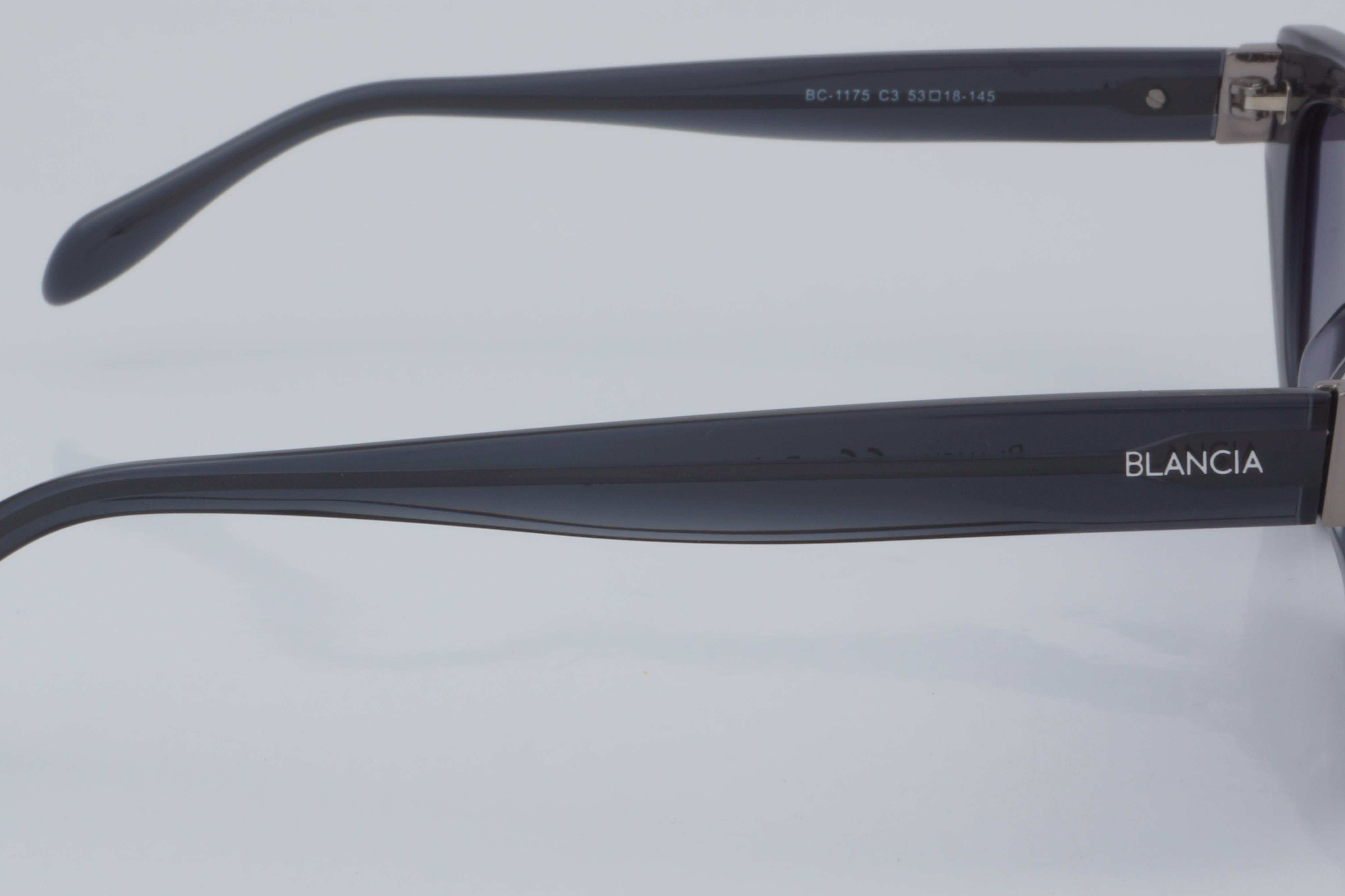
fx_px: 3848
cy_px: 437
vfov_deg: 13.3
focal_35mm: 103
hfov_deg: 19.8
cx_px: 602
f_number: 32
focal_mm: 50
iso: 100
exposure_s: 1/4
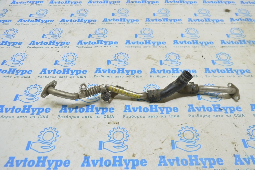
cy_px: 85
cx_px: 128
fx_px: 212
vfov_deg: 43.5
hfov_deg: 62.0
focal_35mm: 30
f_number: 5.6
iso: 400
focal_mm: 20
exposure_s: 1/20
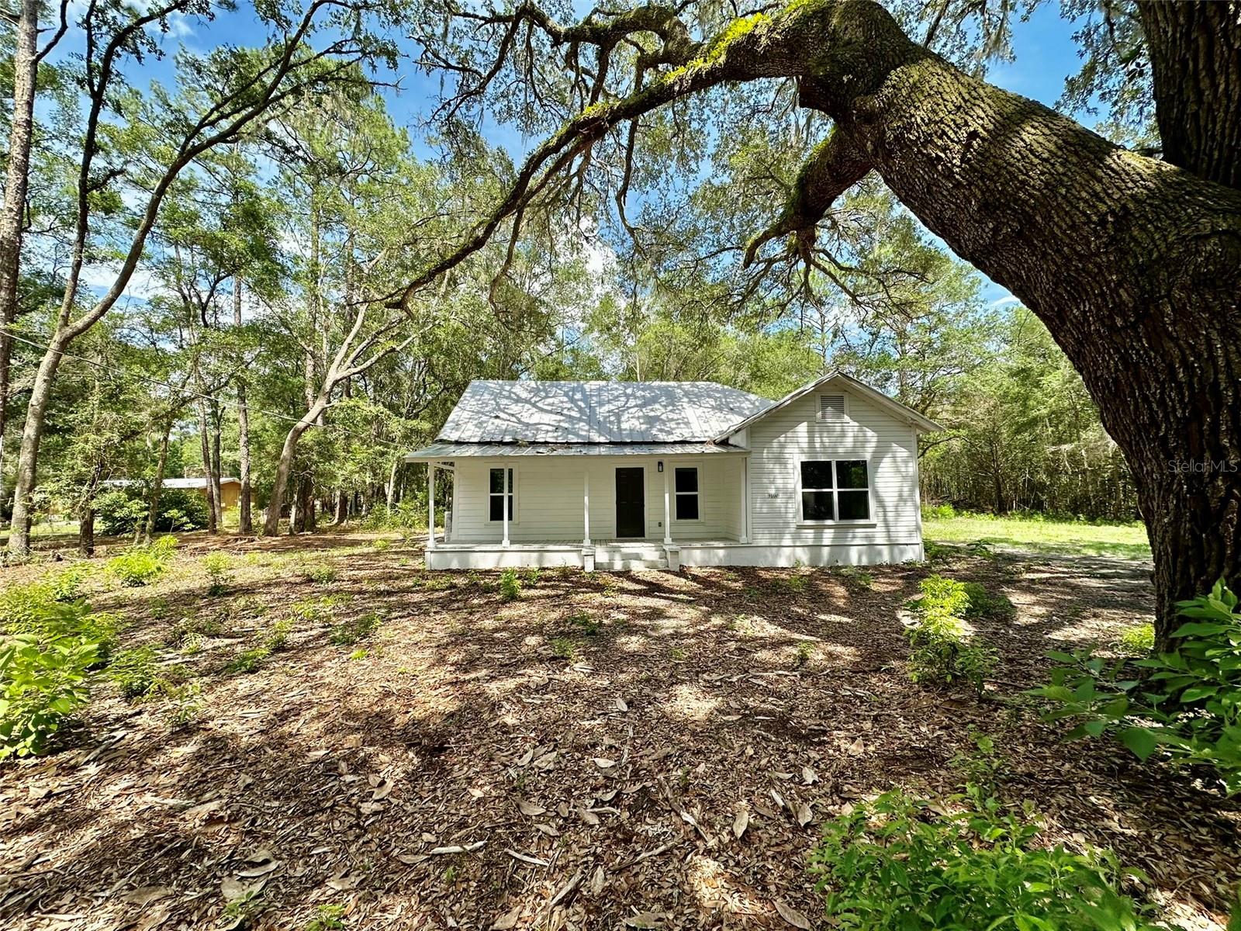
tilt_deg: +5.3
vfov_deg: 85.7
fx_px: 502
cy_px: 466
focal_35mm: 14
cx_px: 620
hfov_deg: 102.1
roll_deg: +1.3
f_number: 2.2
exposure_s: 1/910
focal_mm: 2.22
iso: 40
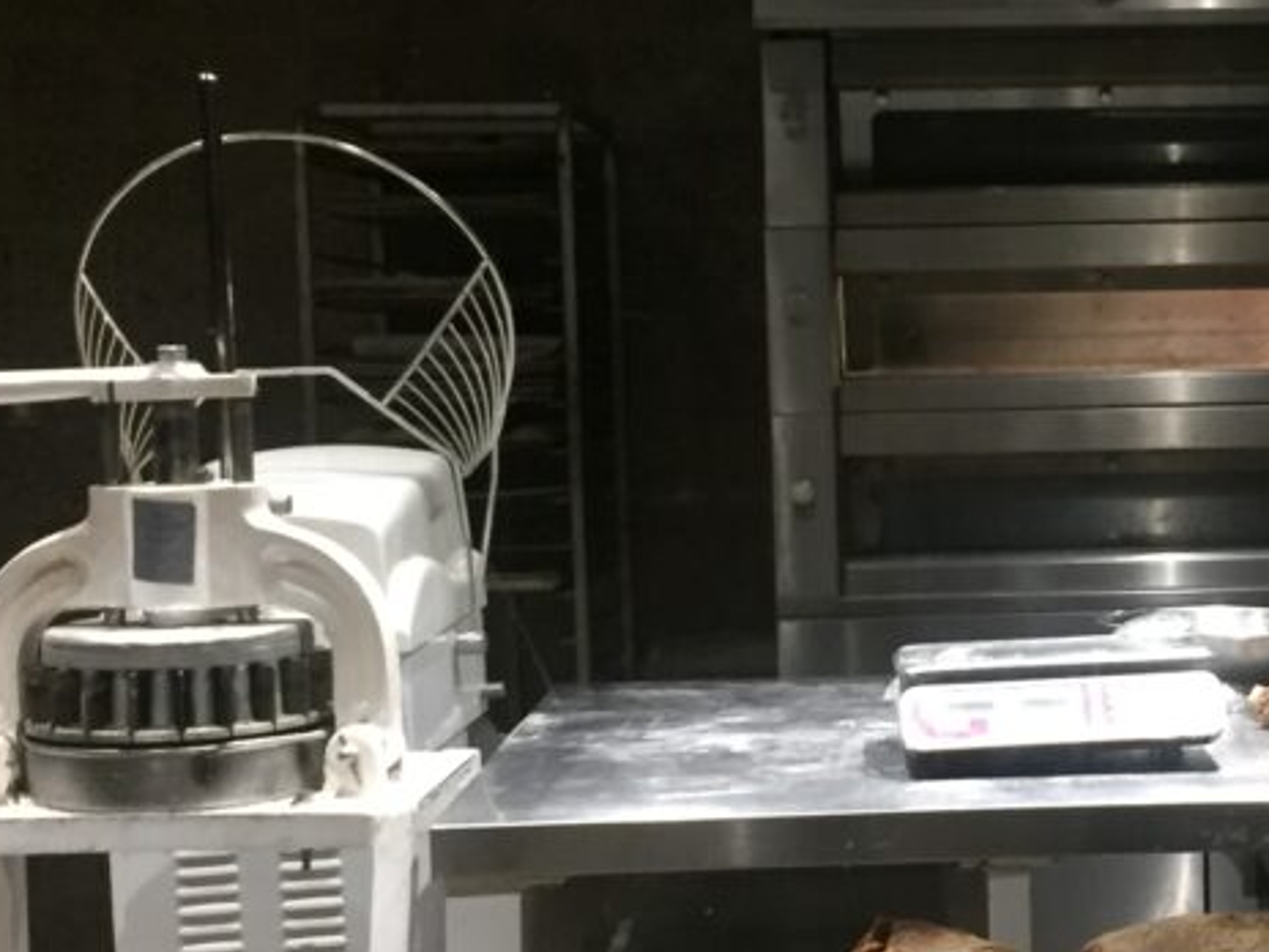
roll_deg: -0.9
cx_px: 1124
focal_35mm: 75
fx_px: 2749
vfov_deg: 19.6
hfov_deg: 25.3
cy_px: 479
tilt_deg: -1.9
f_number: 2.2
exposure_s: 1/17
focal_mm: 4.15
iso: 250
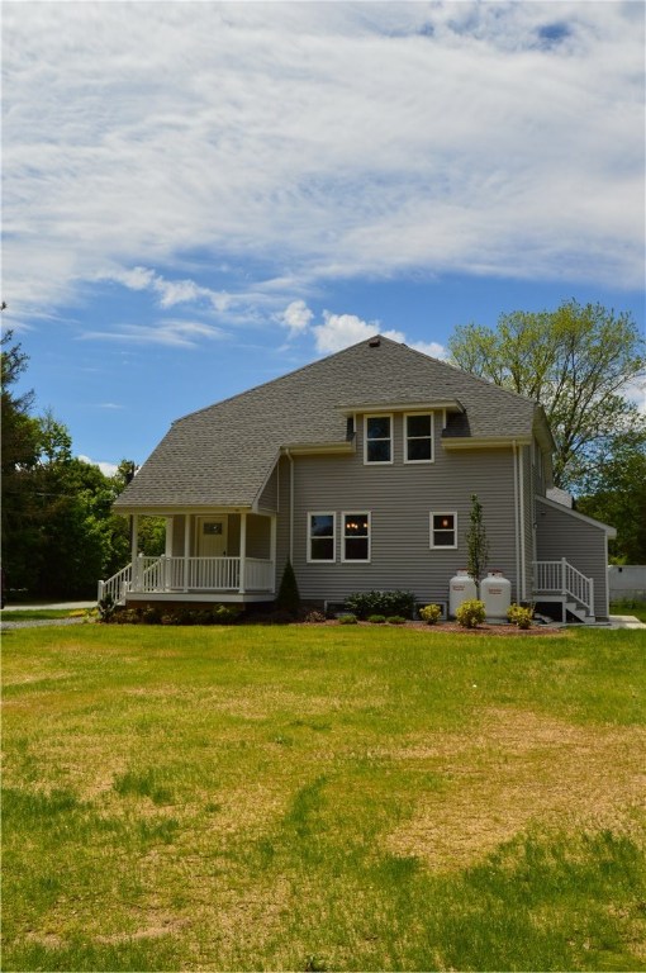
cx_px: 323
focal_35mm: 30
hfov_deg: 43.5
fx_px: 810
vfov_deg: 62.0
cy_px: 486
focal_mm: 20
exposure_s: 1/500
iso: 200
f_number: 11
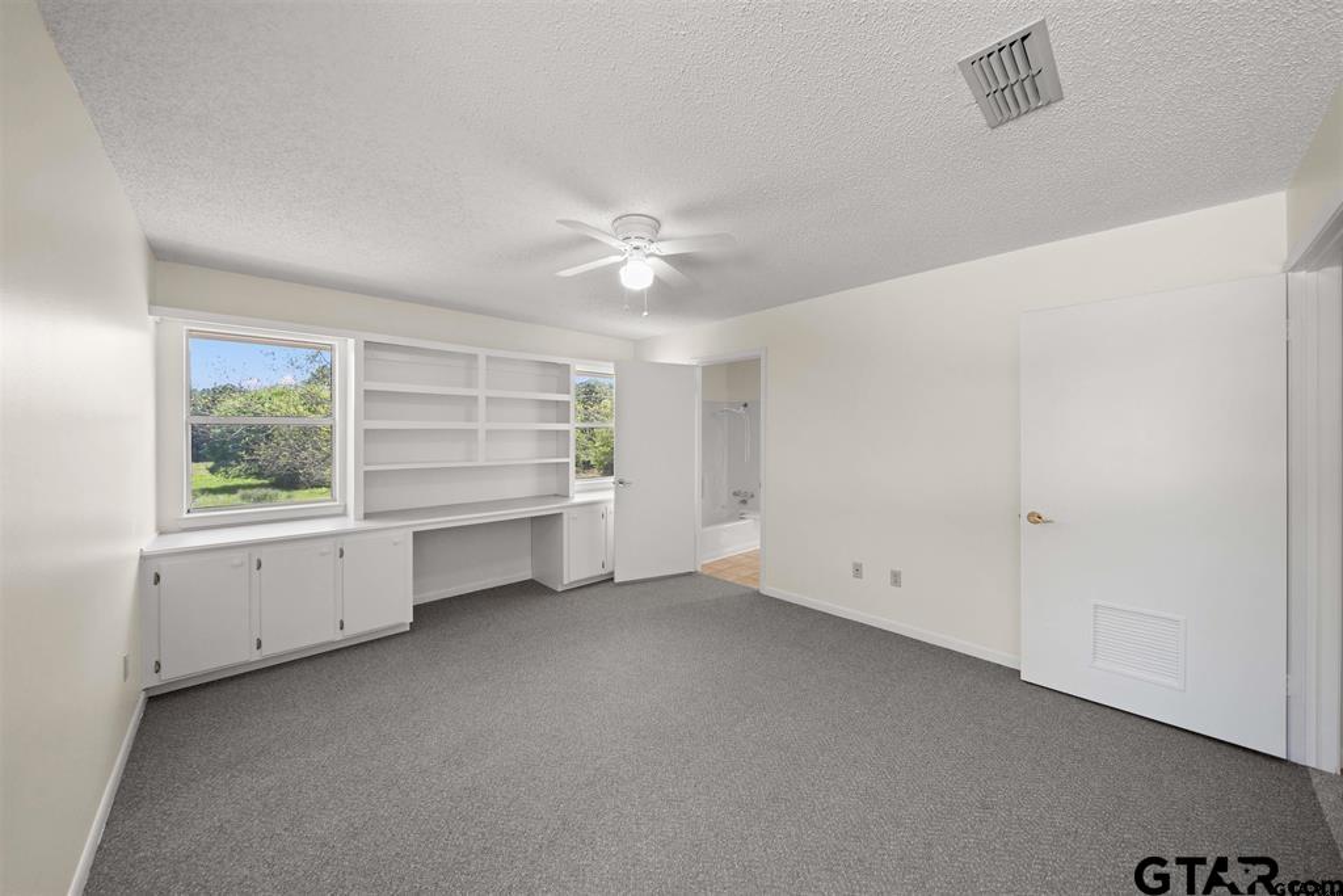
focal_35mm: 12
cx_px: 672
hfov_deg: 112.6
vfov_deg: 90.0
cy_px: 448
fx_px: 448
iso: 400
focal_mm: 12
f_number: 5.6
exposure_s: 1/30
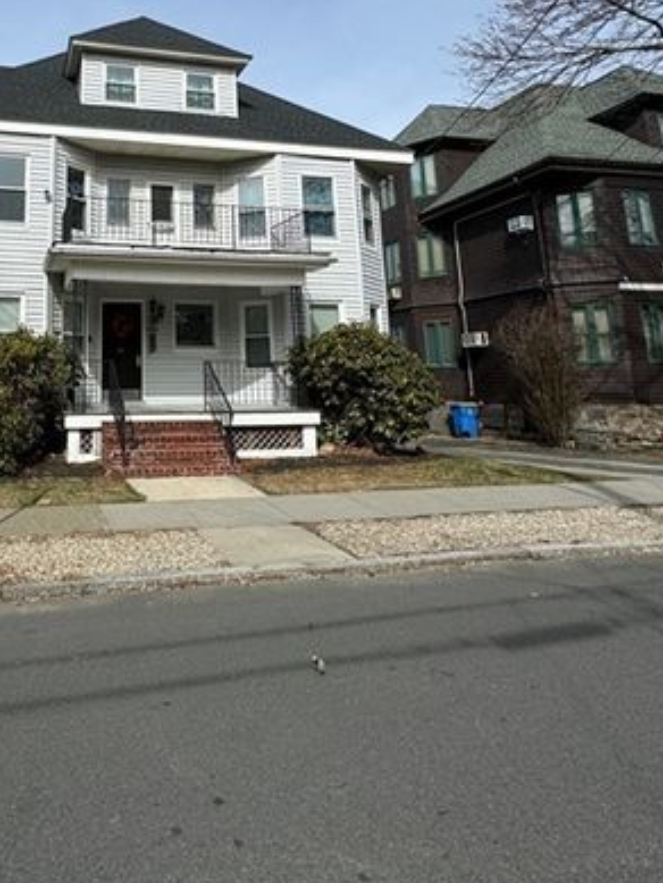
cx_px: 129
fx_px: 613
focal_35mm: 24
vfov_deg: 68.9
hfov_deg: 53.0
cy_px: 271
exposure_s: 1/2985
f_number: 2.2
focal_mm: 2.22
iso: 50
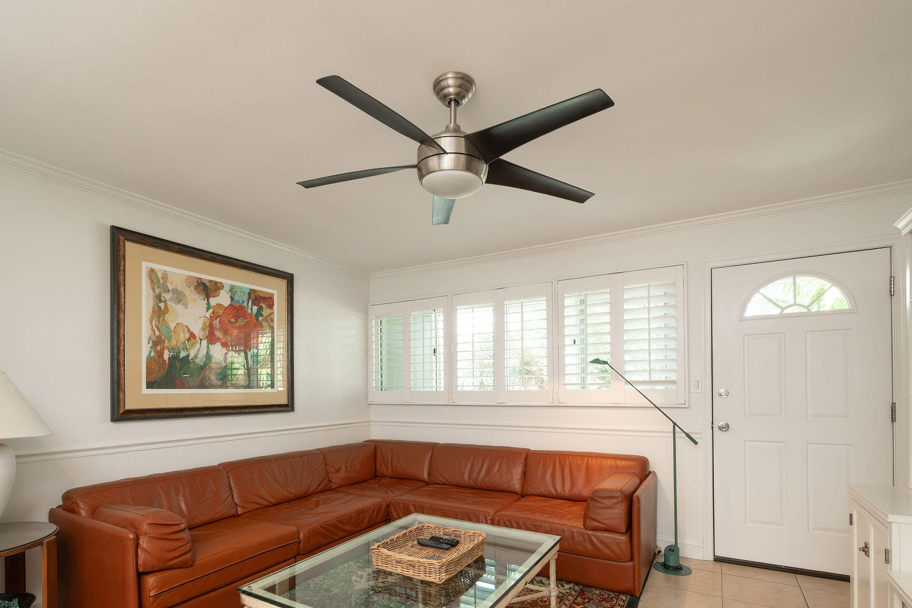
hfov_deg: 90.0
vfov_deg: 66.3
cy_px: 383
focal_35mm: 18
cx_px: 437
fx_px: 456
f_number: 8
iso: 1250
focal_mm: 14
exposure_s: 1/40
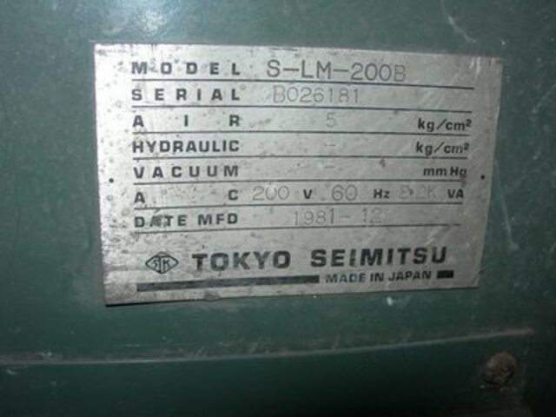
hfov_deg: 49.0
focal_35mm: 38
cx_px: 278
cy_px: 208
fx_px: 610
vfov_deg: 37.7
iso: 50
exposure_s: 1/60.1
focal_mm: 7.8
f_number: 4.8
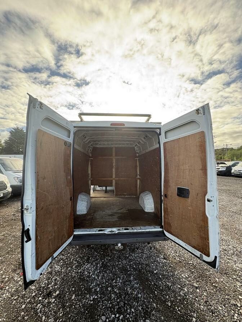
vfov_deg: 102.1
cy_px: 161
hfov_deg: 85.7
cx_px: 121
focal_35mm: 14
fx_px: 130
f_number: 2.2
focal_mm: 2.22
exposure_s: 1/297
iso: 40
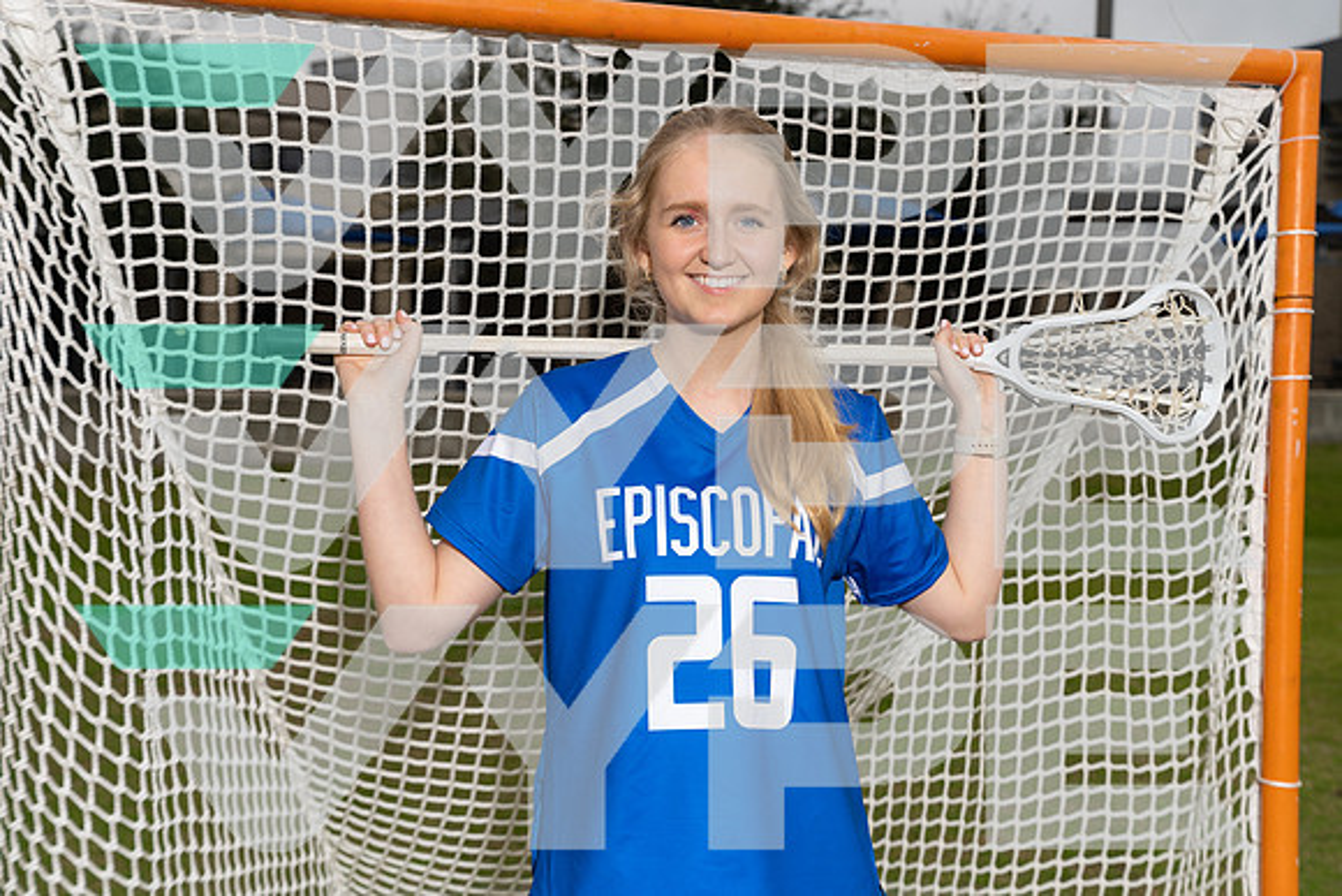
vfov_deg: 25.1
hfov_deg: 36.9
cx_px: 671
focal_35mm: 54
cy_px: 448
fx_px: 2013
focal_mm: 54
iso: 200
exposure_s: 1/250
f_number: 6.3
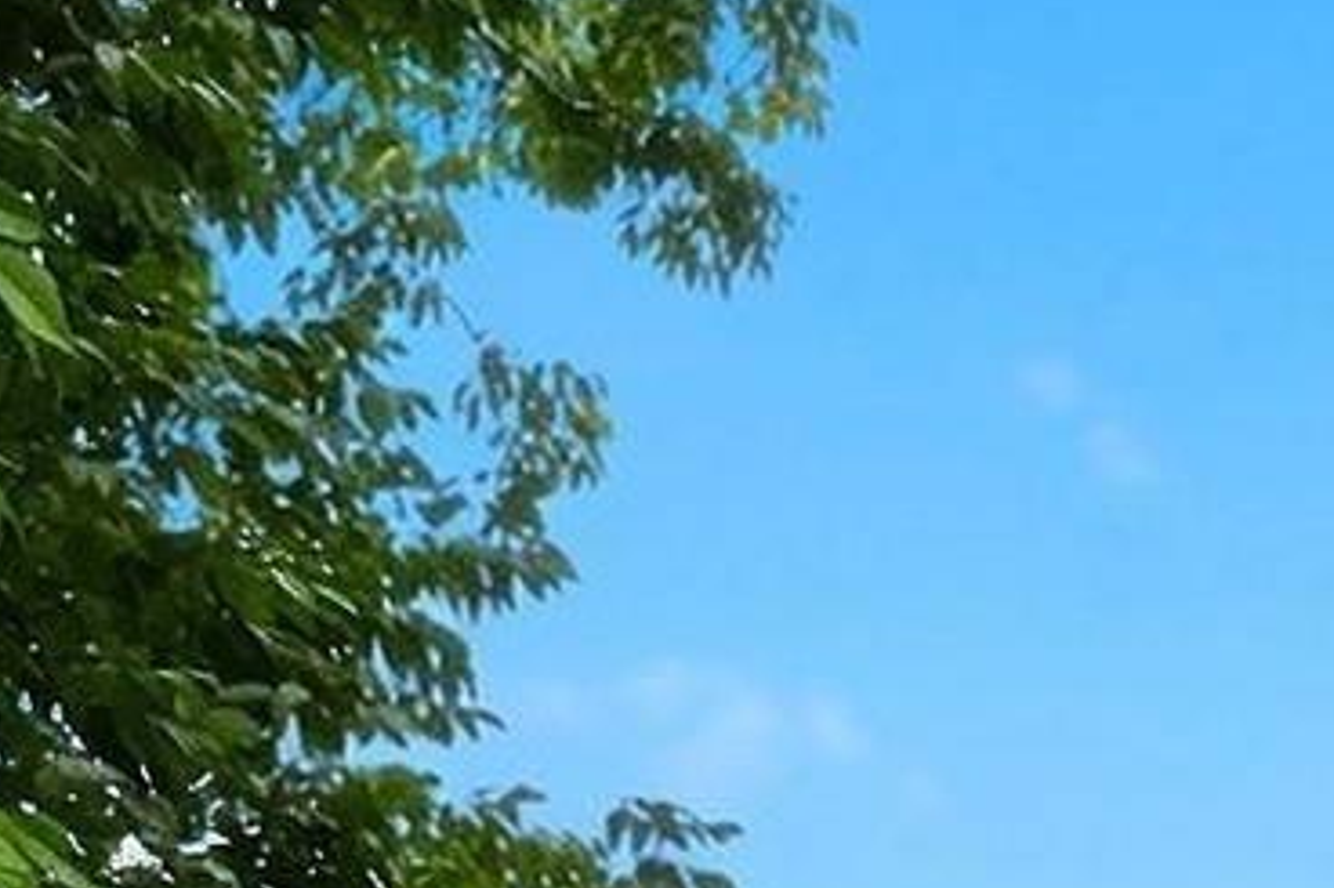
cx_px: 2849
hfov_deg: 9.5
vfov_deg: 6.7
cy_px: 1698
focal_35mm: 199
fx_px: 7359
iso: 800
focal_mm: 19.5
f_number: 4
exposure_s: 1/640
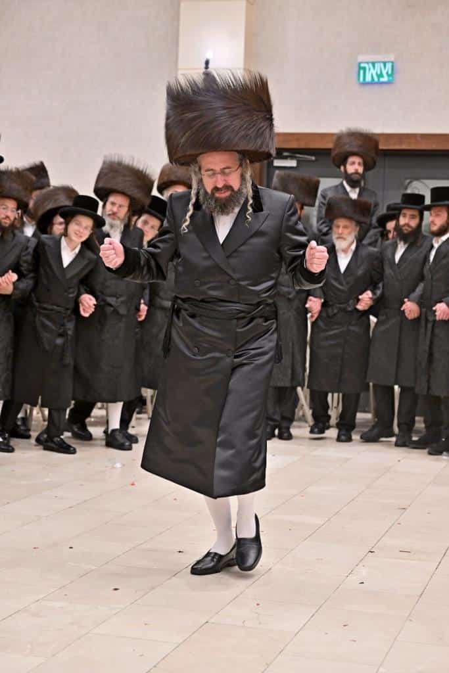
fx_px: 1253
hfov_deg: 20.3
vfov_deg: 30.1
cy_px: 336
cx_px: 224
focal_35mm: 67
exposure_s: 1/250
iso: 1250
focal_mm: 67
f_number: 4
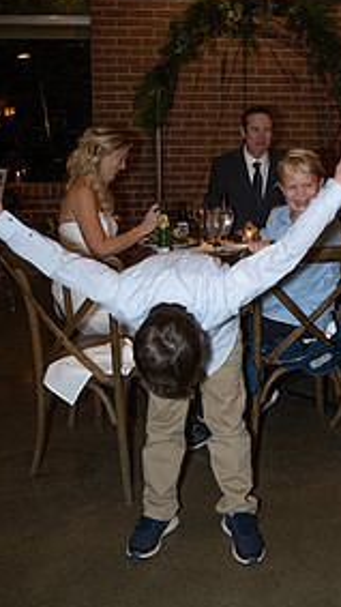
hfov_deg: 29.3
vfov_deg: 50.2
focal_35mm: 40
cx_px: 251
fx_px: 644
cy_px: 247
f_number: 2.8
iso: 2000
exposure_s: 1/125
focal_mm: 24
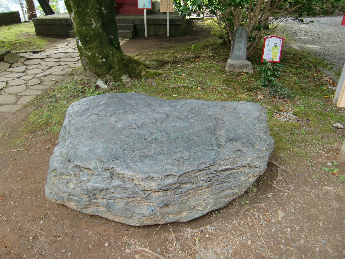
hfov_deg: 63.4
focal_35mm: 28
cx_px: 172
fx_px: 279
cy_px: 130
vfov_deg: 49.7
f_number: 2.6
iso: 64
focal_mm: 4.9
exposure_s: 1/80
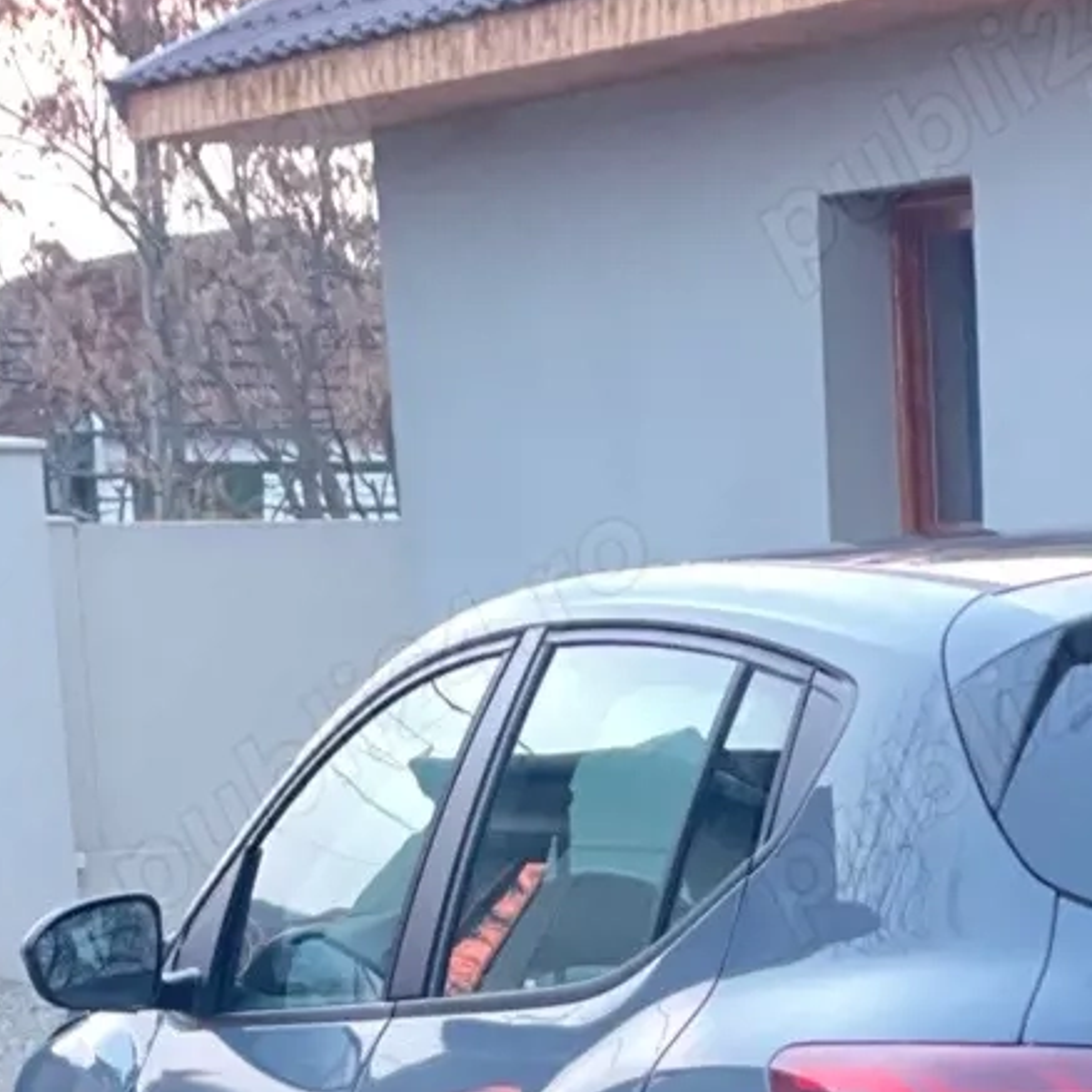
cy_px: 1463
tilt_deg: -8.8
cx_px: 1189
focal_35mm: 140
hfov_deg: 12.3
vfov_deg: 12.1
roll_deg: +2.9
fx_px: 4997
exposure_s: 1/15
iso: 640
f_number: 2
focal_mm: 6
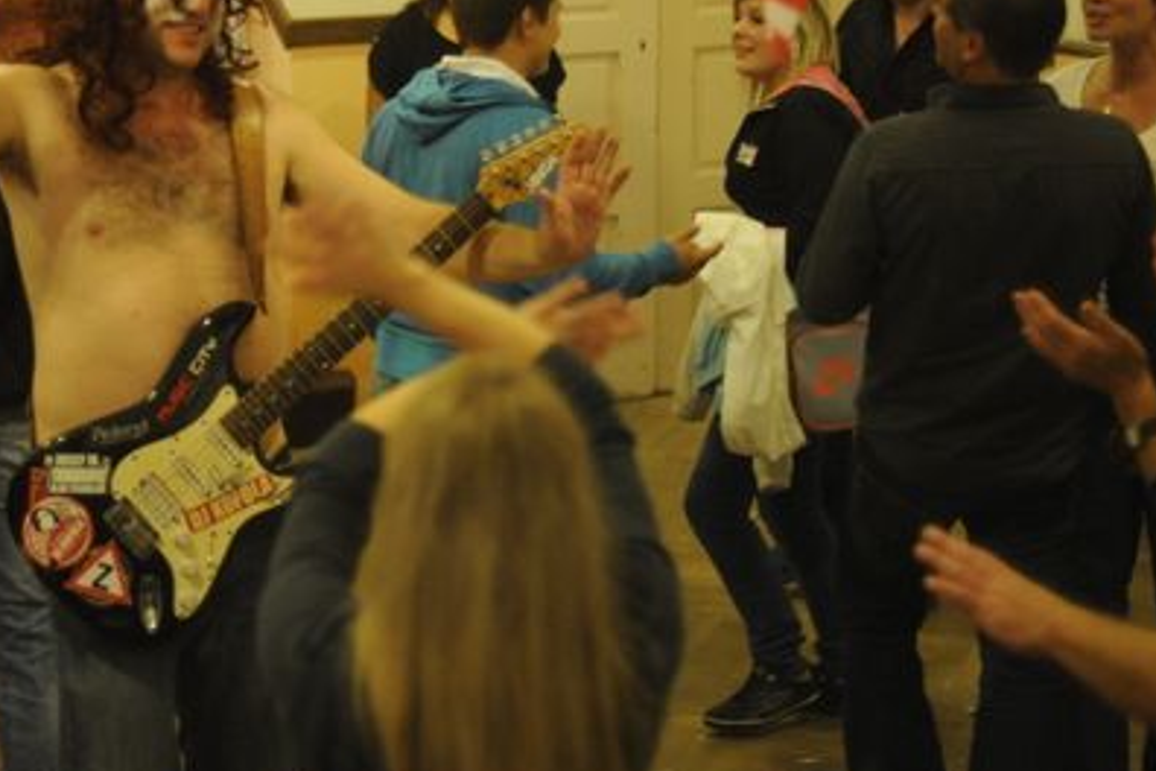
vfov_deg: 13.4
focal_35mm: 101
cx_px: 152
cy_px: 98
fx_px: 3243
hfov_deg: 19.9
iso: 2500
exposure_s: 1/100
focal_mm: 50
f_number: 1.8
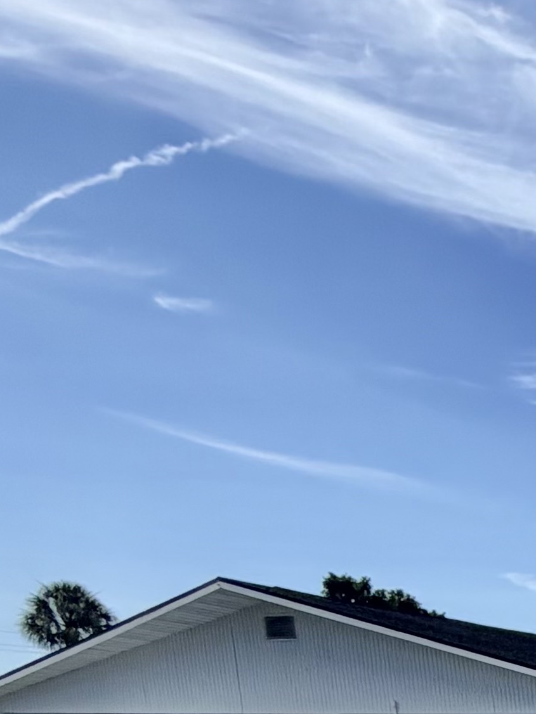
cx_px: 1224
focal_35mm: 71
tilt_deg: -11.4
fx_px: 1465
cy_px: 1143
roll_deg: -0.7
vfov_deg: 21.6
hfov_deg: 14.7
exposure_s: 1/1259
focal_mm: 2.22
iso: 20
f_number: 2.2
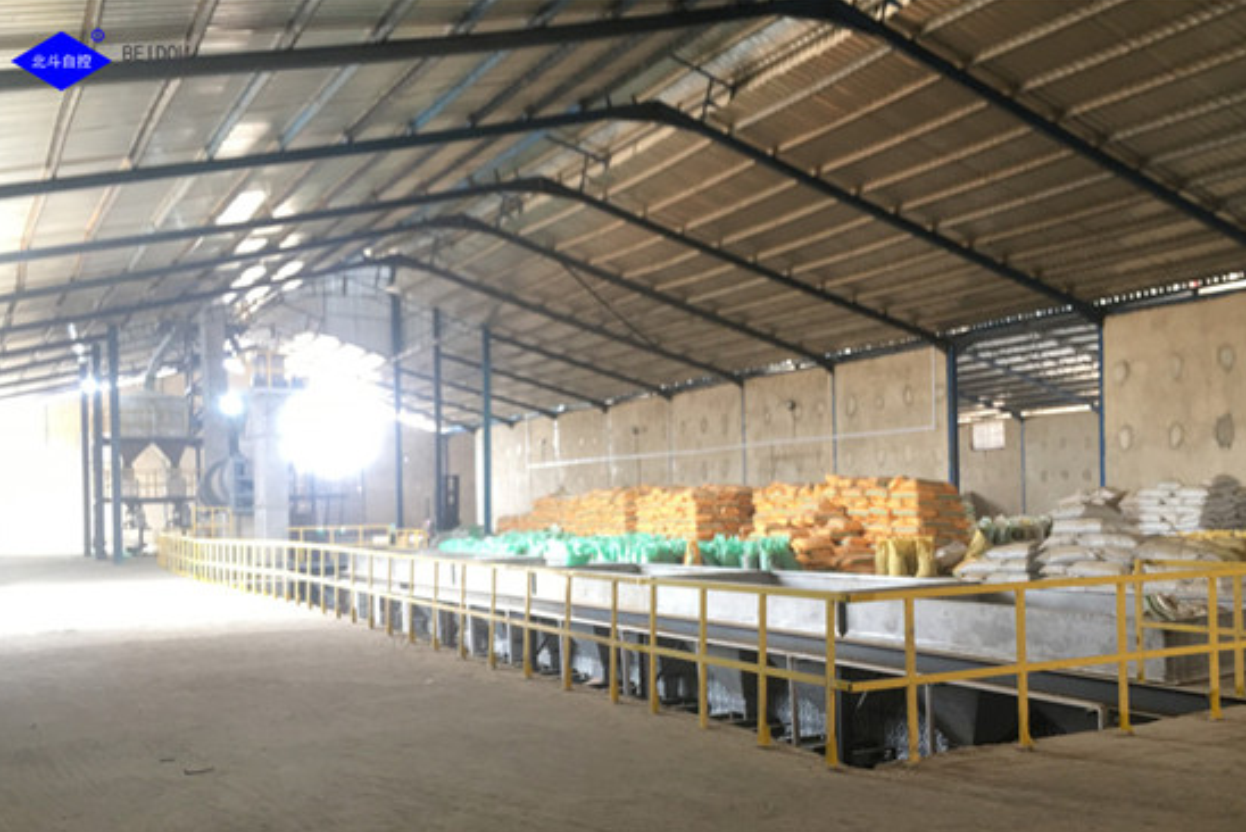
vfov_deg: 39.8
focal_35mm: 33
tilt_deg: +0.2
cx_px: 657
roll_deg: +0.6
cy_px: 507
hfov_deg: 57.2
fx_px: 1143
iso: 32
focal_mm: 4.15
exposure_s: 1/17
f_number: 2.2
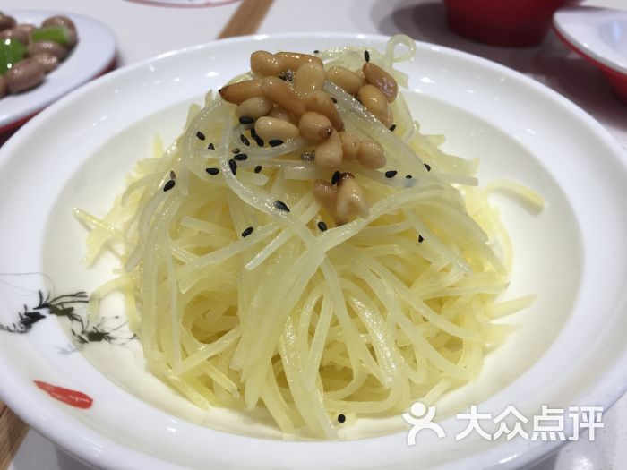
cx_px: 314
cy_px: 235
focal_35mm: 29
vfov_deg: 48.2
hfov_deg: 61.7
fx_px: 525
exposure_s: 1/100
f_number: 2.2
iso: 25
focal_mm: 4.15
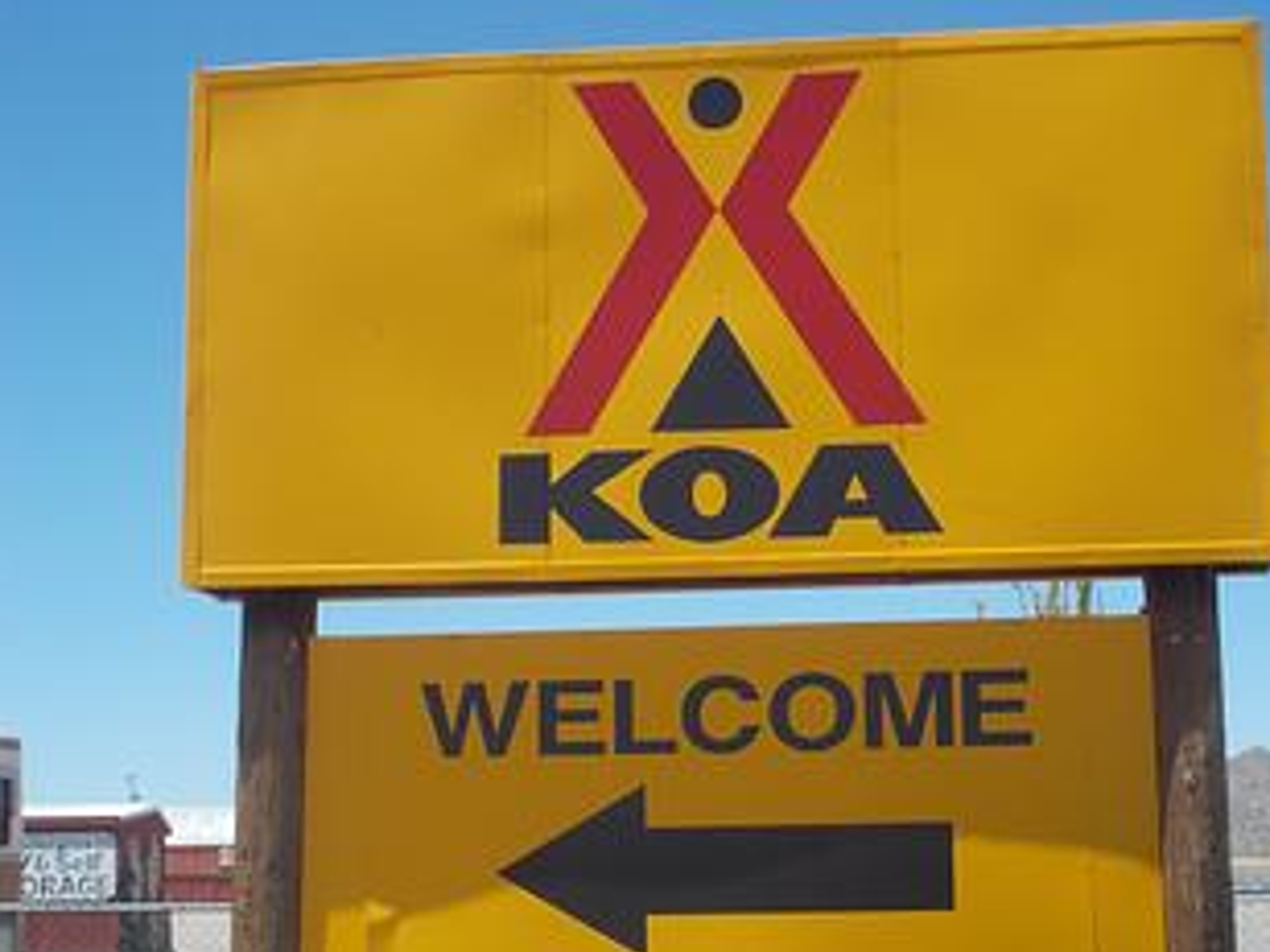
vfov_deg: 23.6
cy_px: 515
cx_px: 691
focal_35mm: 62
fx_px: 2275
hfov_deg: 31.2
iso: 80
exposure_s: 1/400
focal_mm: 7.9
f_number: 4.7
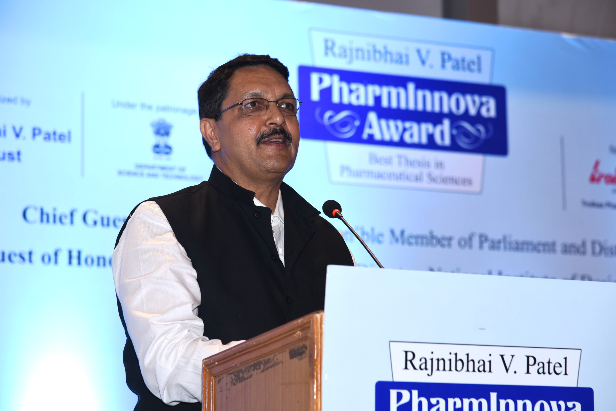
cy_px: 206
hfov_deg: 17.1
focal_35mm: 120
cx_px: 308
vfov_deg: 11.4
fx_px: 2054
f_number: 5.6
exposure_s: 1/60
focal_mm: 120
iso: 500
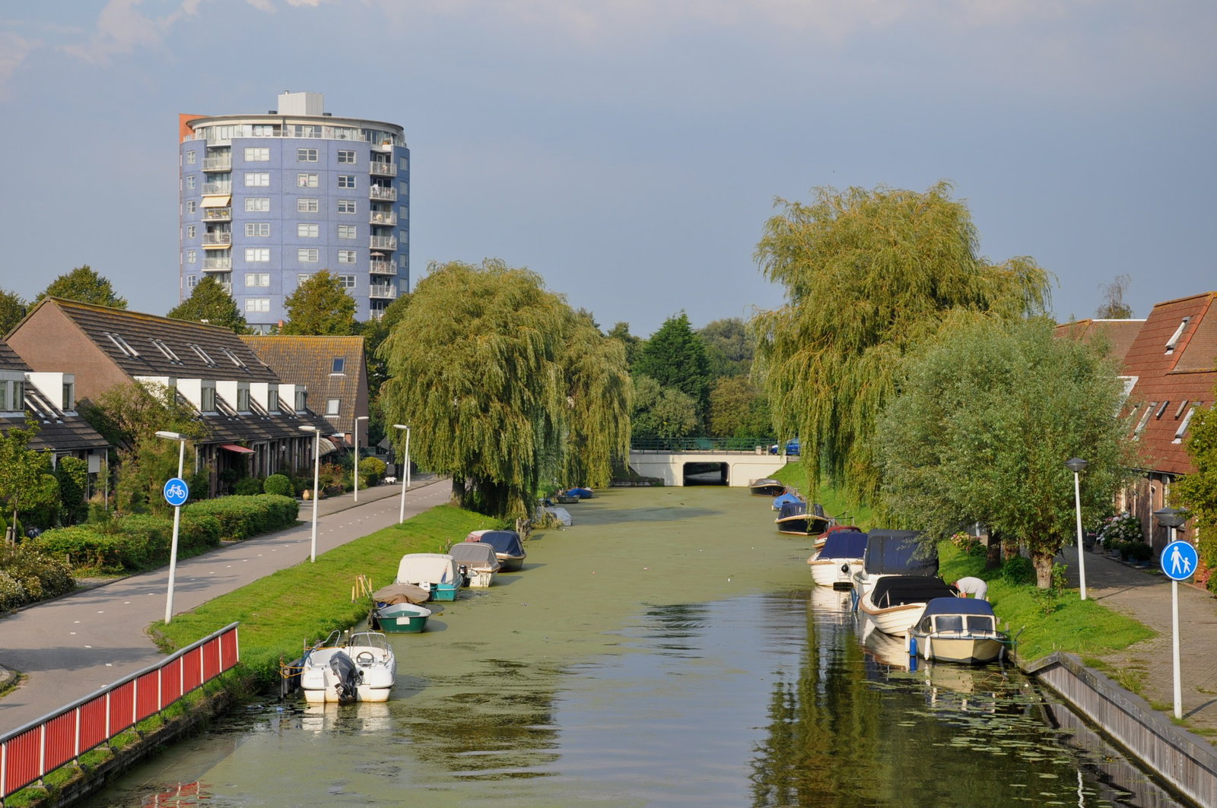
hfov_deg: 23.4
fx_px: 2938
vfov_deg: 15.7
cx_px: 608
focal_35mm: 87
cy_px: 404
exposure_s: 1/320
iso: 200
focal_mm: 58
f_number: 9
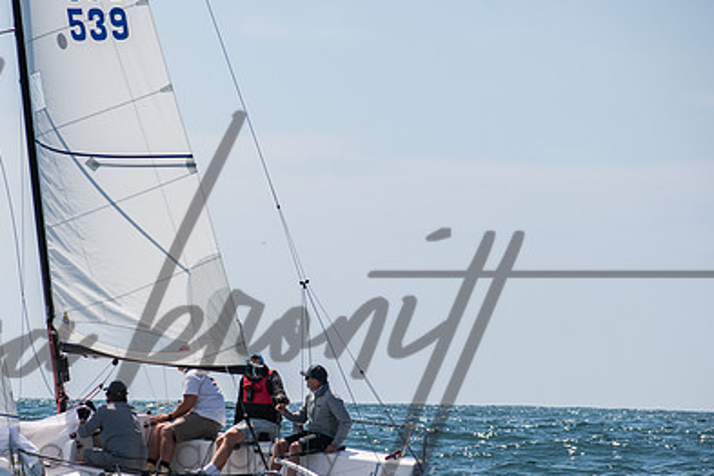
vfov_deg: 5.0
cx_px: 263
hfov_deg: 7.4
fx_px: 5493
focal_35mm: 277
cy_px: 317
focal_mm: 125
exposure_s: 1/1250
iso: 200
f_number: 6.3
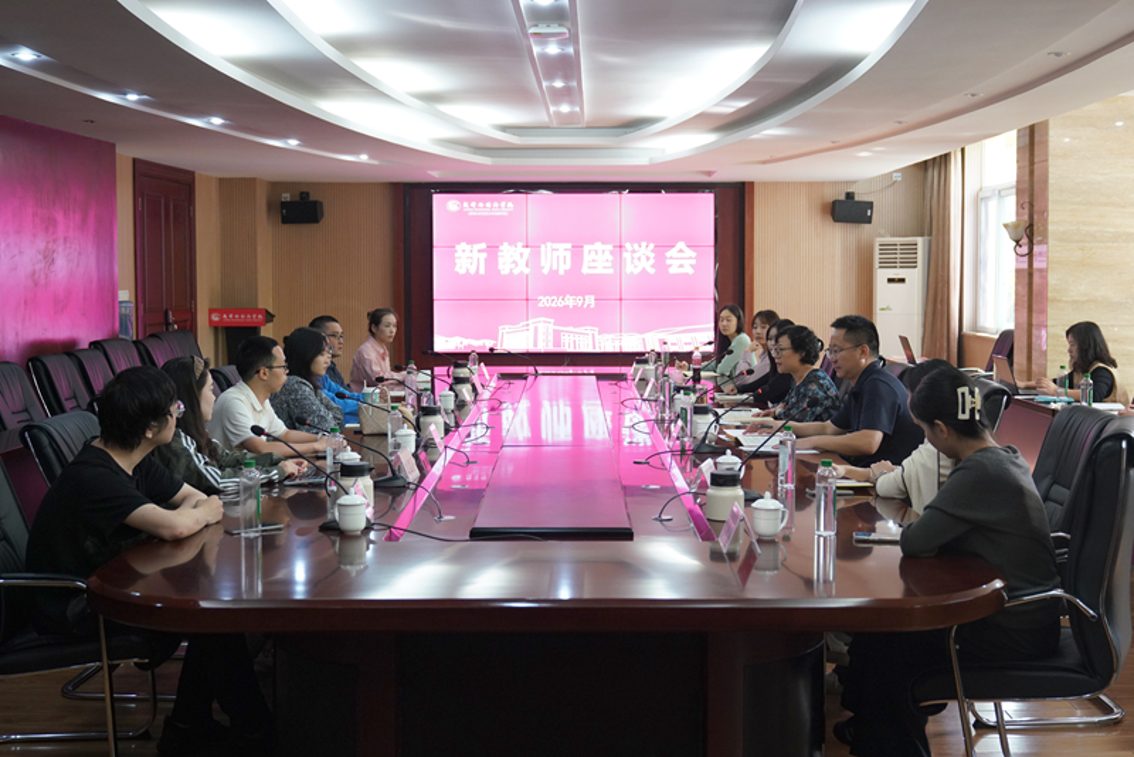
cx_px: 567
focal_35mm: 38
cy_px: 378
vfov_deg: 35.1
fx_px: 1197
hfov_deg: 50.7
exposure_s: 1/125
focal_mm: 38
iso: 2000
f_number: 3.5
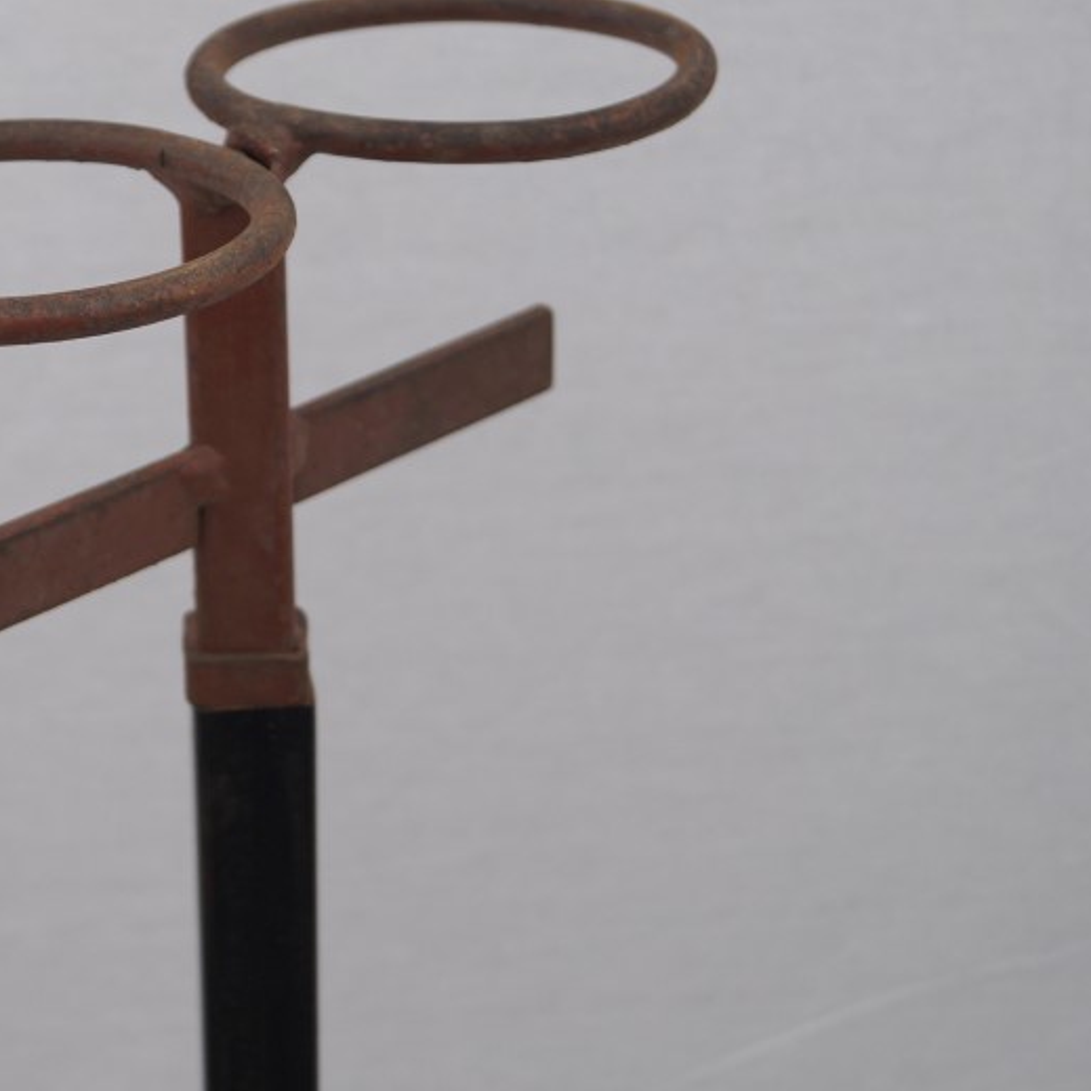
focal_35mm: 99
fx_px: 3528
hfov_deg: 17.4
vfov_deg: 17.6
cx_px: 231
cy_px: 469
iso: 160
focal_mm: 35
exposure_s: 1/160
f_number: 5
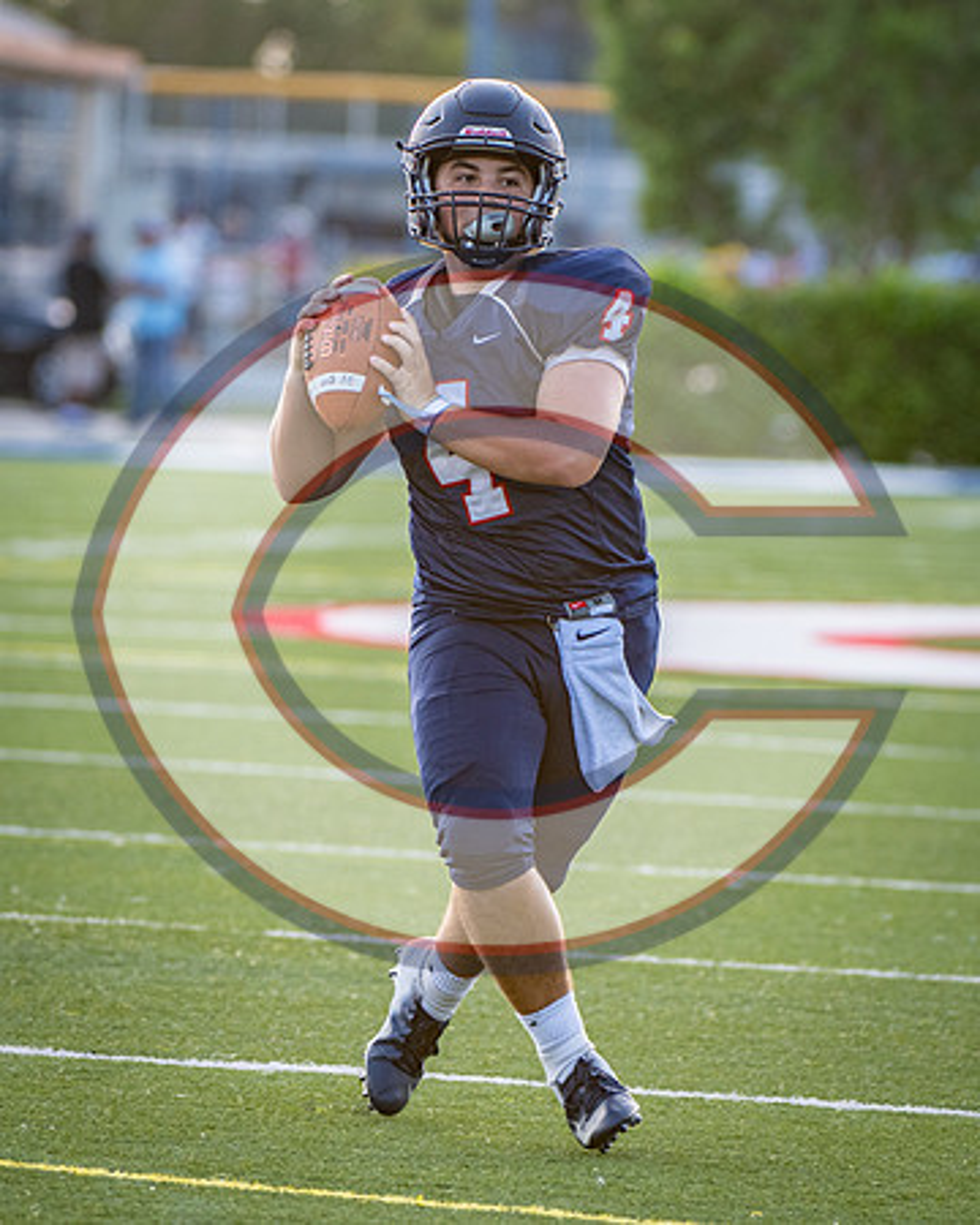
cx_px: 533
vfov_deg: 4.4
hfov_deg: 3.5
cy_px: 607
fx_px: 15910
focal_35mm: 439
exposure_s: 1/1000
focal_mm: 240
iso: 800
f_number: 4
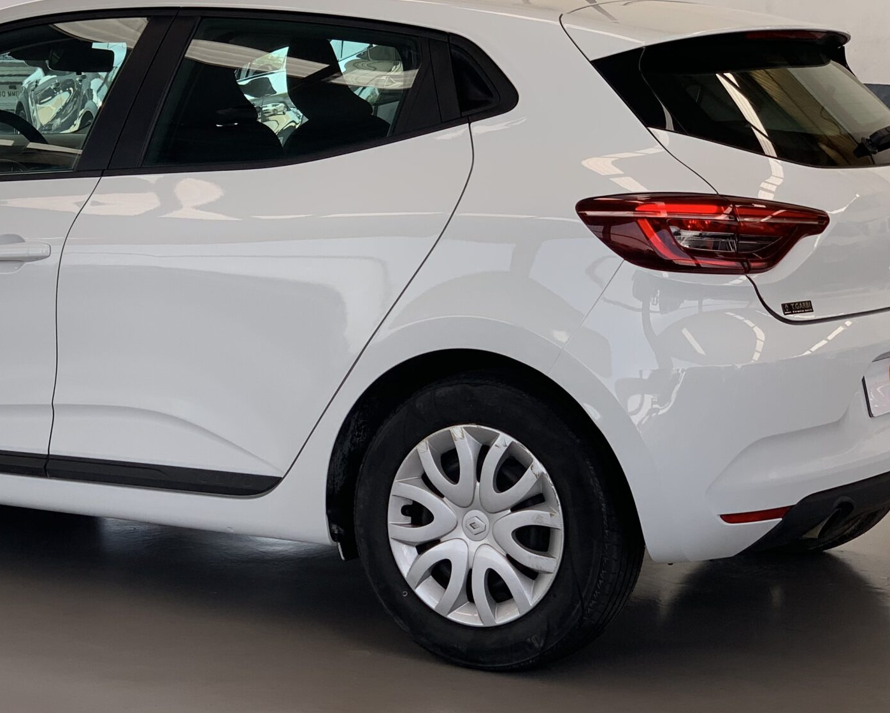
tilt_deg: -7.4
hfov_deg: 20.5
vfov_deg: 16.5
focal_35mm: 93
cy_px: 347
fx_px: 2450
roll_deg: -0.8
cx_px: 246
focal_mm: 6
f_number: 2.4
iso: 16
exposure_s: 1/144
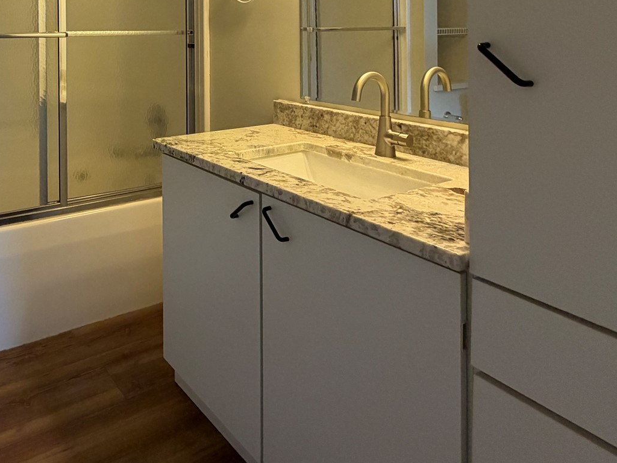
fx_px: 499
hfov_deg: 57.9
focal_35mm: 28
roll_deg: -0.1
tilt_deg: -0.4
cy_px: 31
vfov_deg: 44.4
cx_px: 110
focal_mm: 2.22
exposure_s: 1/120
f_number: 2.2
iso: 250
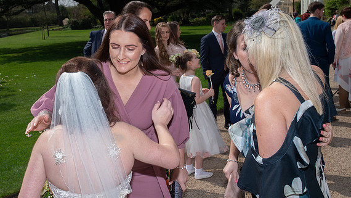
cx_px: 138
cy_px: 65
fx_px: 419
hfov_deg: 45.2
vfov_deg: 26.4
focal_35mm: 45
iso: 100
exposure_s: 1/200
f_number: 11
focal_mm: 35
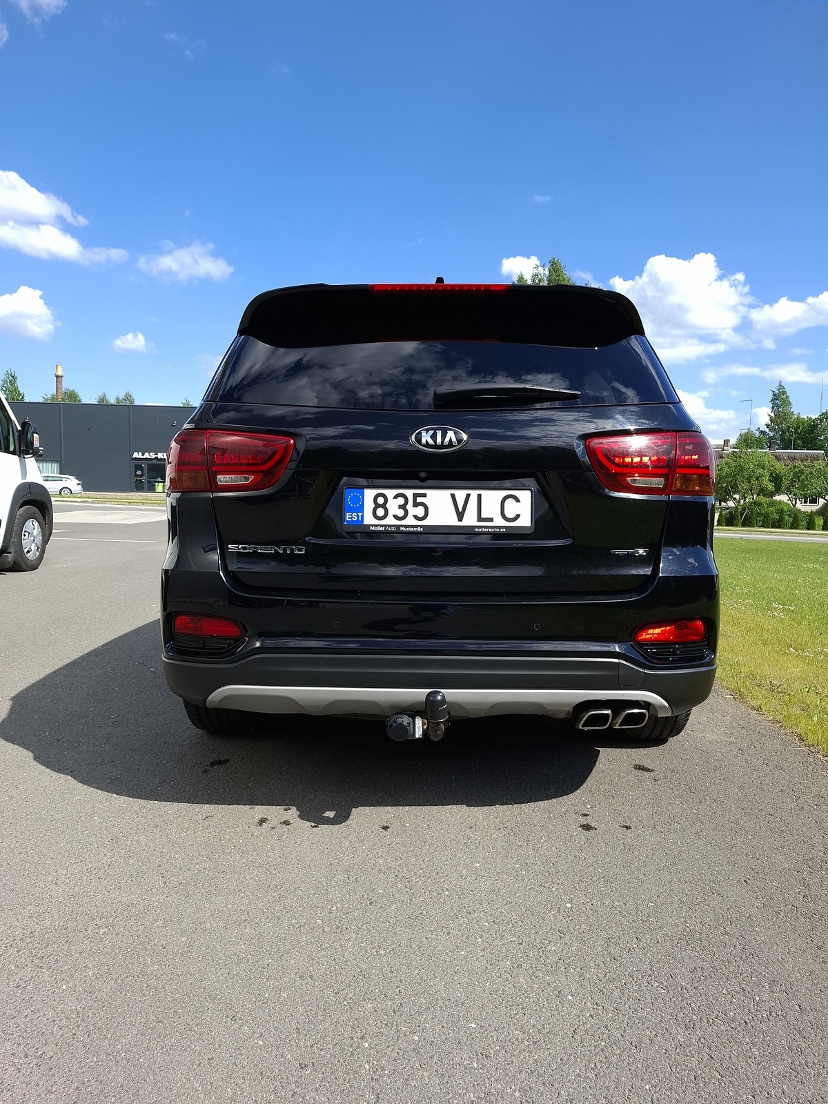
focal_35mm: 23
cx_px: 414
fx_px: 734
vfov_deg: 73.9
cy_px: 552
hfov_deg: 58.9
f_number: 1.8
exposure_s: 1/923
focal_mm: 5.54
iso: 50
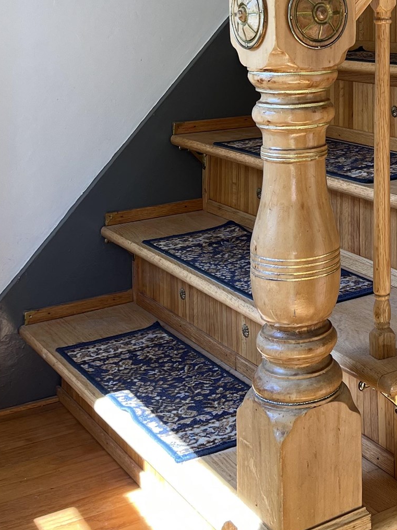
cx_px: 411
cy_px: 8
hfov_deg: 23.6
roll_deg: +0.0
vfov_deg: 30.5
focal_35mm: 59
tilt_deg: -0.4
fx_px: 902
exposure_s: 1/121
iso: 40
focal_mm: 5.1
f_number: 1.6
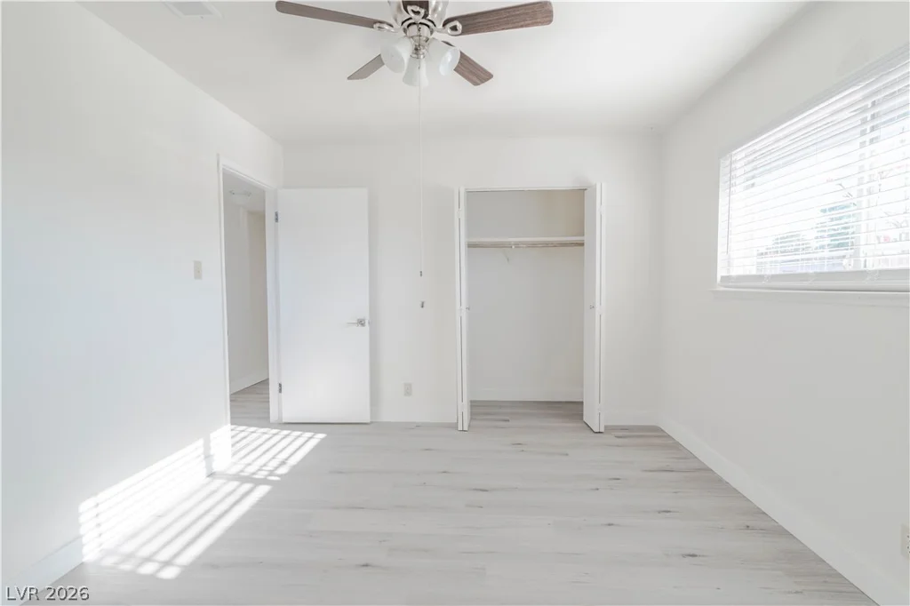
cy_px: 303
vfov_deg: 73.7
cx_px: 455
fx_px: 404
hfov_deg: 96.8
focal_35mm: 16
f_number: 8
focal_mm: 16
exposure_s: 1/100
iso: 640
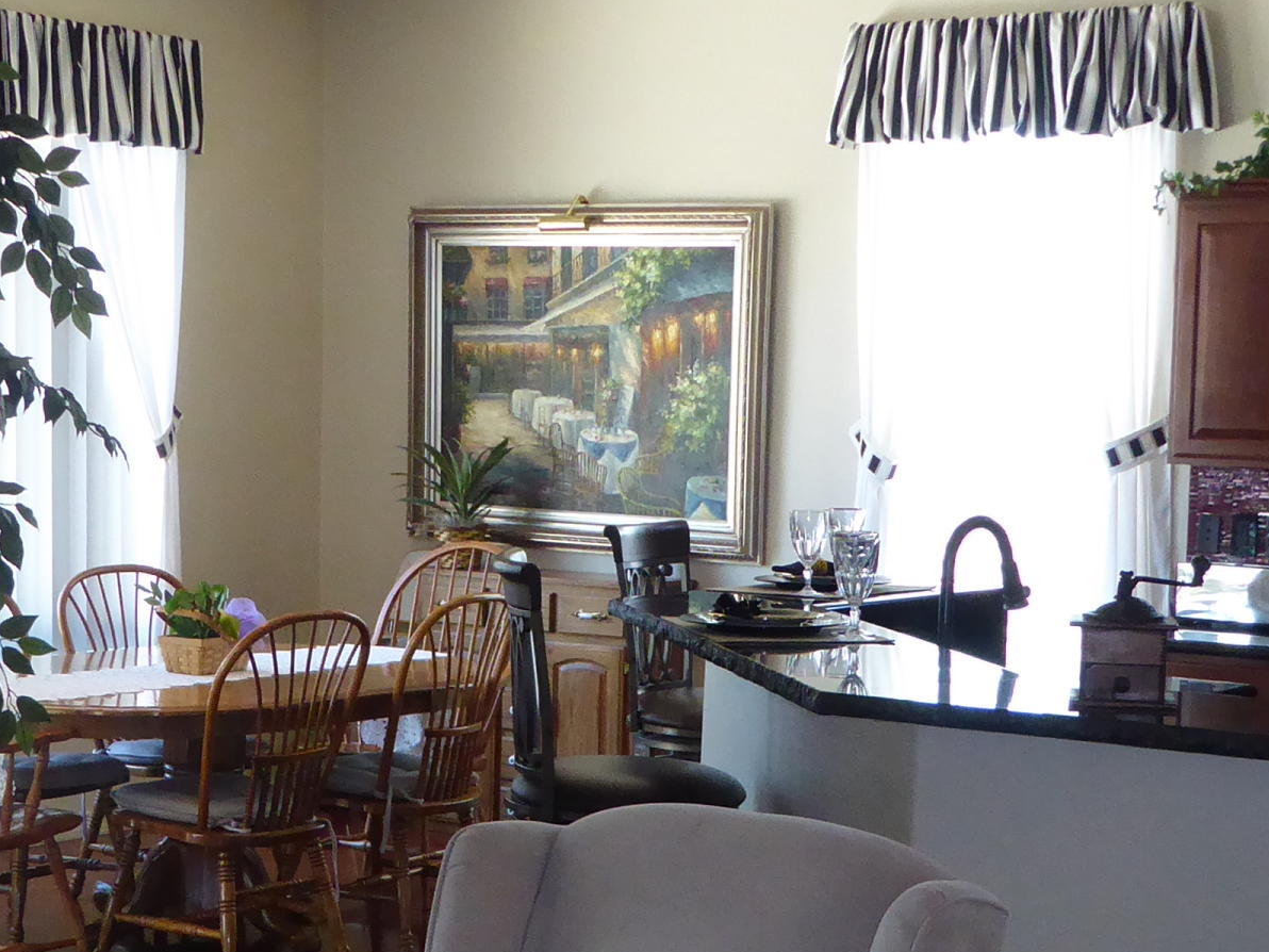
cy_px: 684
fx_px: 2676
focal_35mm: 73
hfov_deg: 26.6
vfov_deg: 20.1
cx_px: 540
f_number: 3.5
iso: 500
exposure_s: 1/60
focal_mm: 5
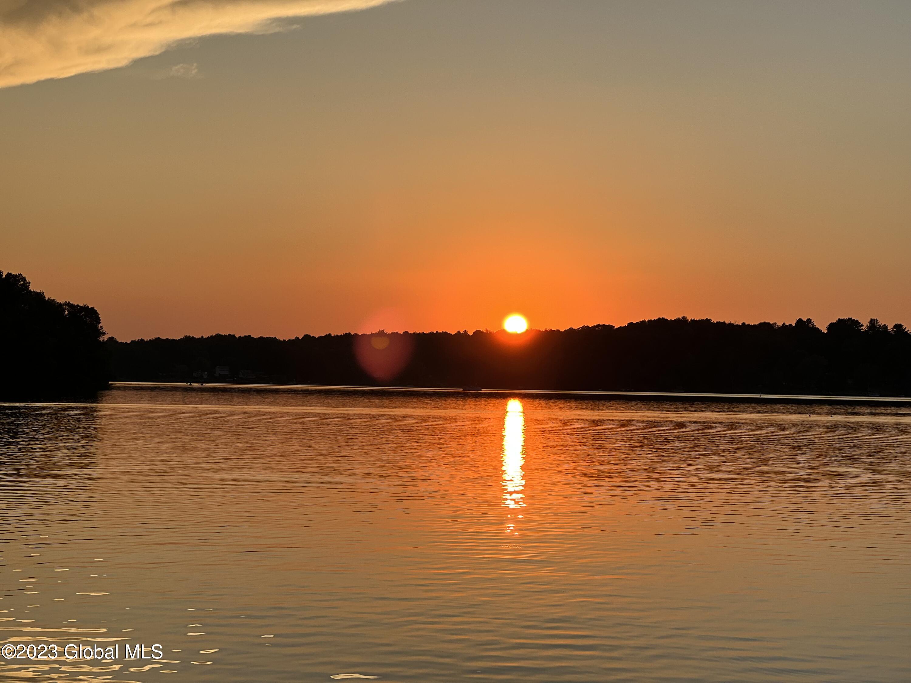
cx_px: 456
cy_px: 342
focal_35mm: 77
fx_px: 2026
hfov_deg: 25.3
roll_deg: -1.3
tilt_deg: +1.6
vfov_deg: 19.1
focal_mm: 9
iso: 32
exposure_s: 1/471
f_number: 2.8
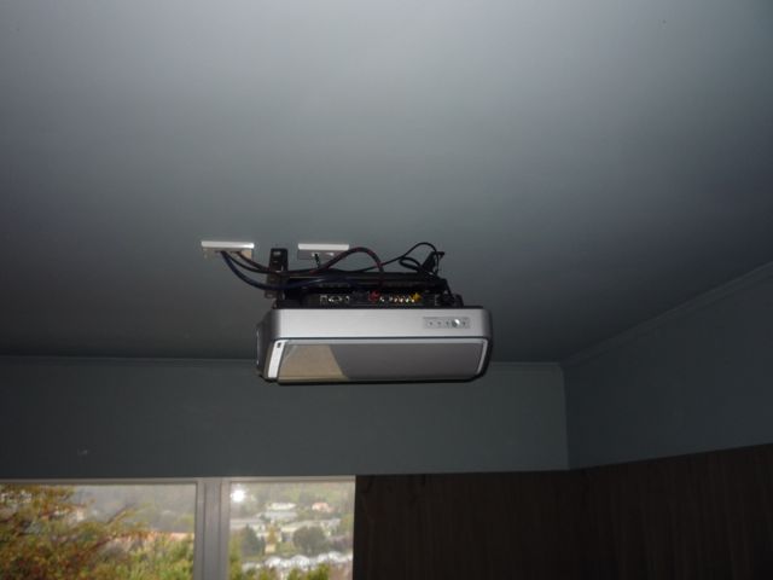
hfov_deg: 56.8
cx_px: 386
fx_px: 715
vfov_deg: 44.2
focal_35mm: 32
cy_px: 290
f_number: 4
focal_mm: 5.2
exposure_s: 1/30
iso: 100
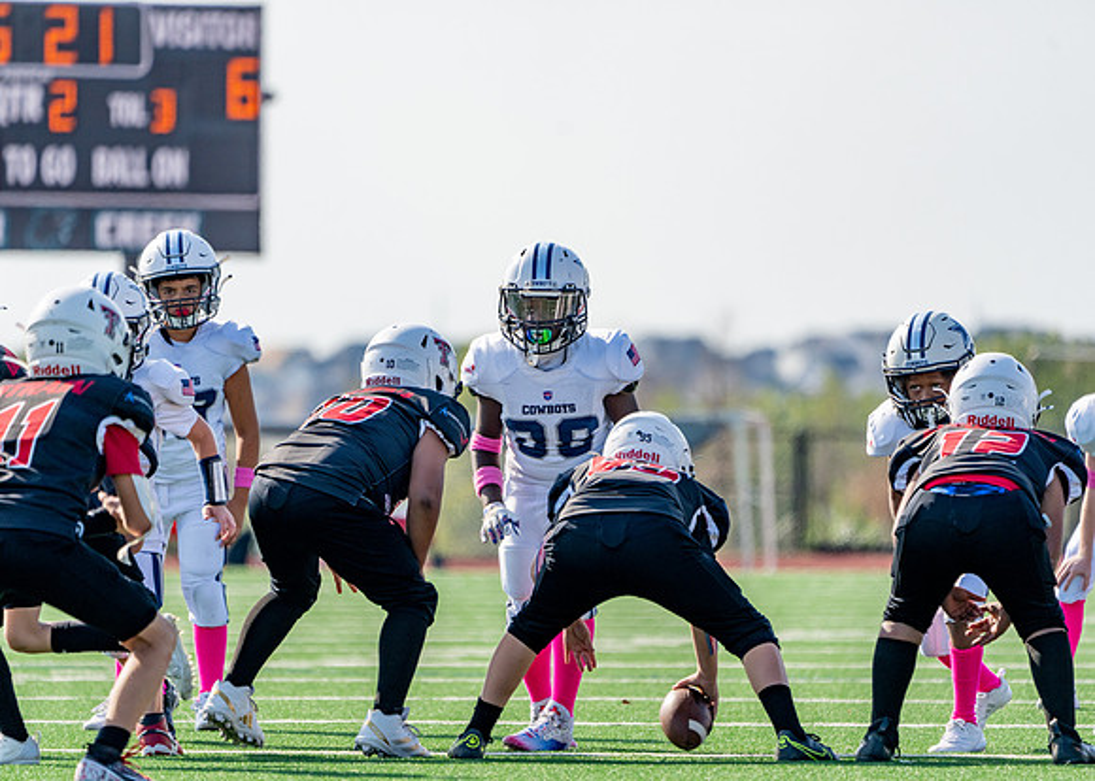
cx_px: 548
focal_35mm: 419
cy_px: 390
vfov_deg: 3.4
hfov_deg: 4.8
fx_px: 13032
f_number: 5.6
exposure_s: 1/1250
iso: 320
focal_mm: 400
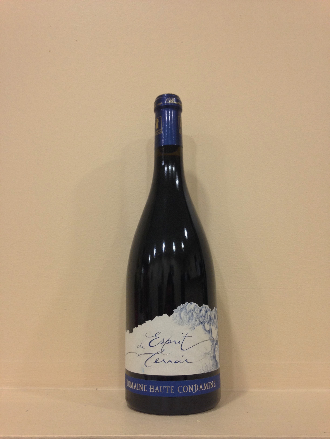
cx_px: 165
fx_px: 419
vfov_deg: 55.4
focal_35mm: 33
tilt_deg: +8.2
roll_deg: +0.0
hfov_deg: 42.9
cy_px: 220
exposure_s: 1/20
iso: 80
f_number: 2.4
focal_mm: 4.12
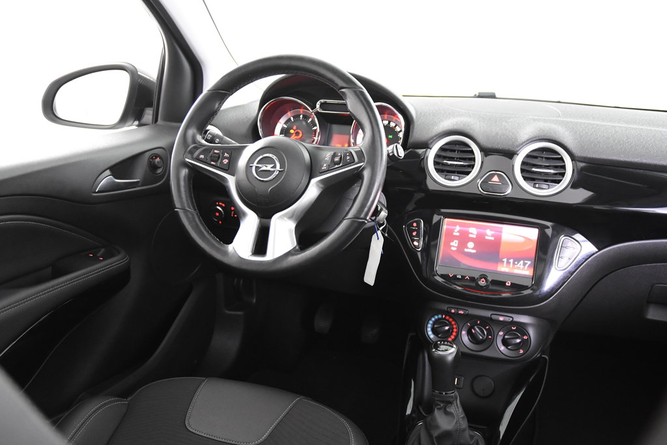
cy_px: 222
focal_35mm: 33
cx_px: 334
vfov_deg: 40.0
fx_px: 611
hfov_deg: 57.2
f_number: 3
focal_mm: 22
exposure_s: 1/30
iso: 3200
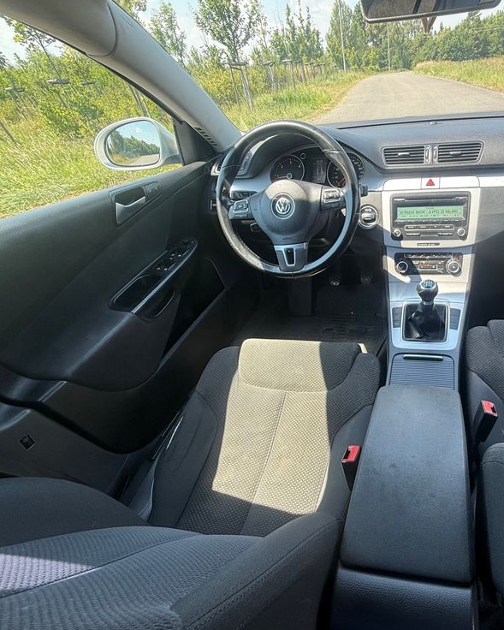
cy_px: 319
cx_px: 376
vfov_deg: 83.3
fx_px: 354
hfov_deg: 66.6
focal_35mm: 19
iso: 50
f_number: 2.2
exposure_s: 1/121
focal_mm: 2.22
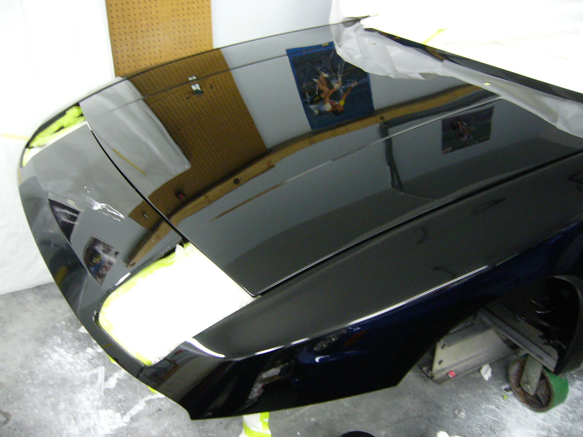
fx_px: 589
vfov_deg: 40.7
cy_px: 218
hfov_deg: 52.6
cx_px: 292
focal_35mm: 35
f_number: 2.8
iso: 200
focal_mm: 5.8
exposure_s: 1/8
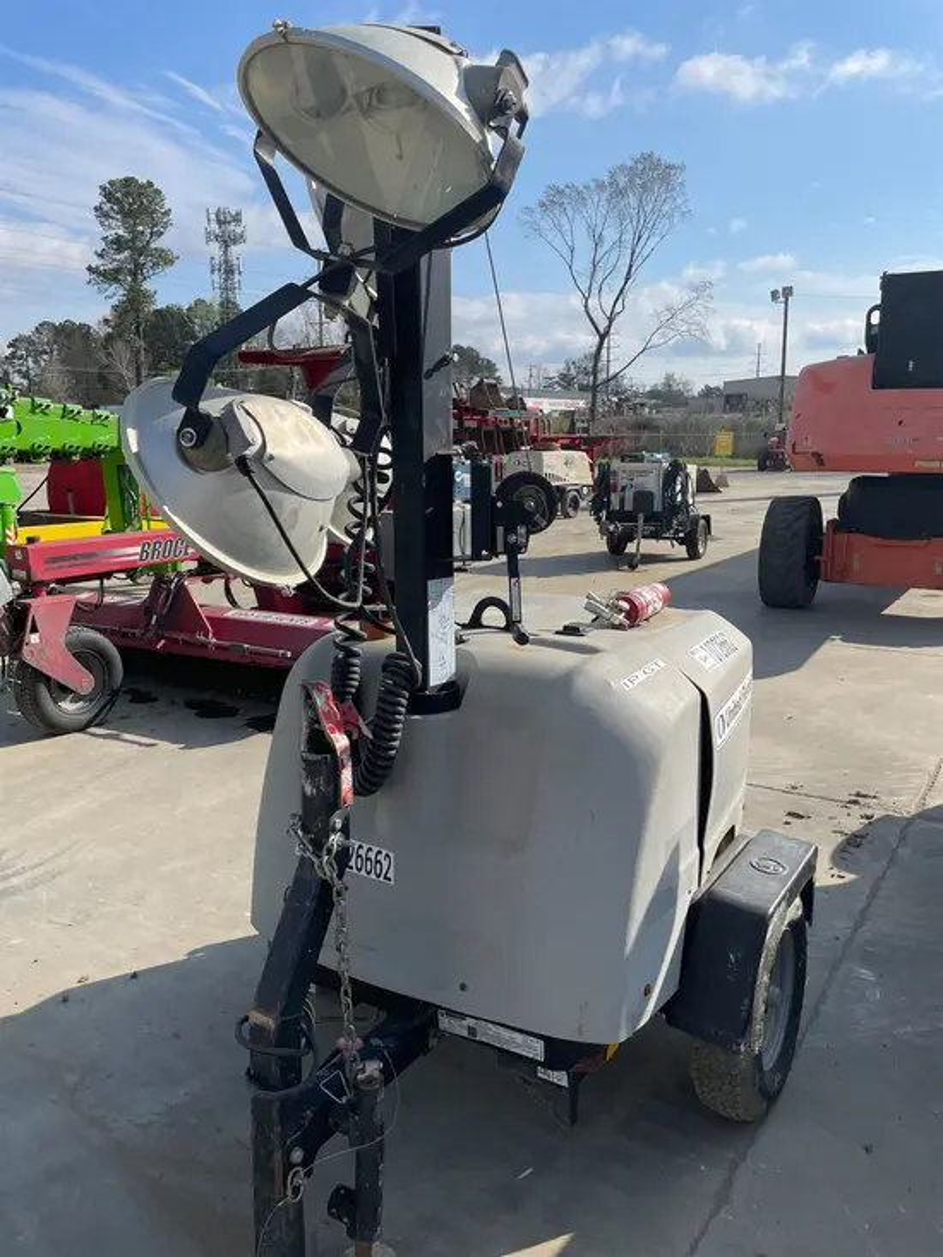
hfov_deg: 53.1
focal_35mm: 26
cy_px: 628
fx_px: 944
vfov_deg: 67.3
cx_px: 472
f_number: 1.6
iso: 50
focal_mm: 4.2
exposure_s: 1/5556
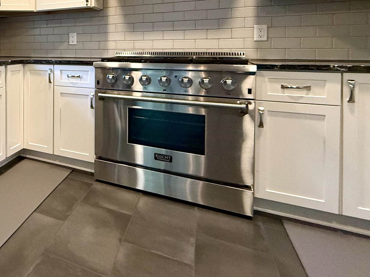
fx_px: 310
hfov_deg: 48.8
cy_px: 55
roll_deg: +0.4
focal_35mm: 29
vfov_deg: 45.7
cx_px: -11
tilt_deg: -1.4
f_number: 2.2
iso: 250
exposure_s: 1/120
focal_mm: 2.22
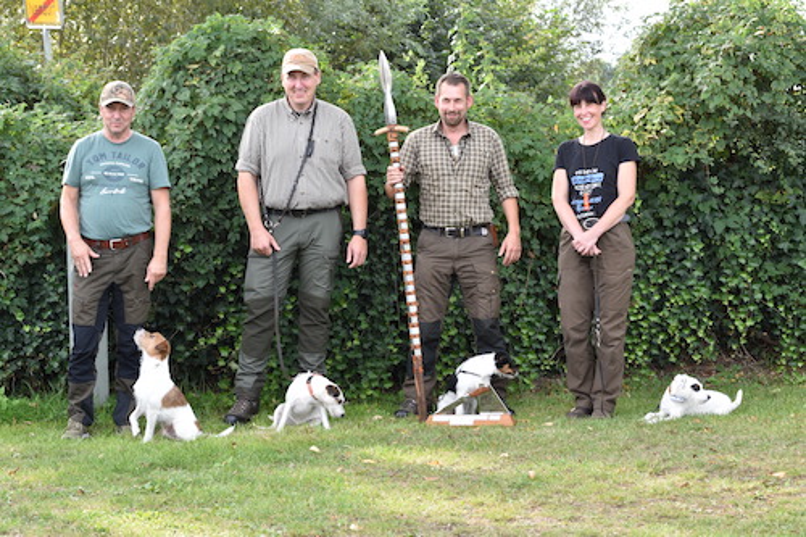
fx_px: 2350
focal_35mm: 105
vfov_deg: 13.0
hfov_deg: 19.5
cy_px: 268
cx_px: 403
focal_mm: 70
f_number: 6.3
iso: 400
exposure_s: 1/160
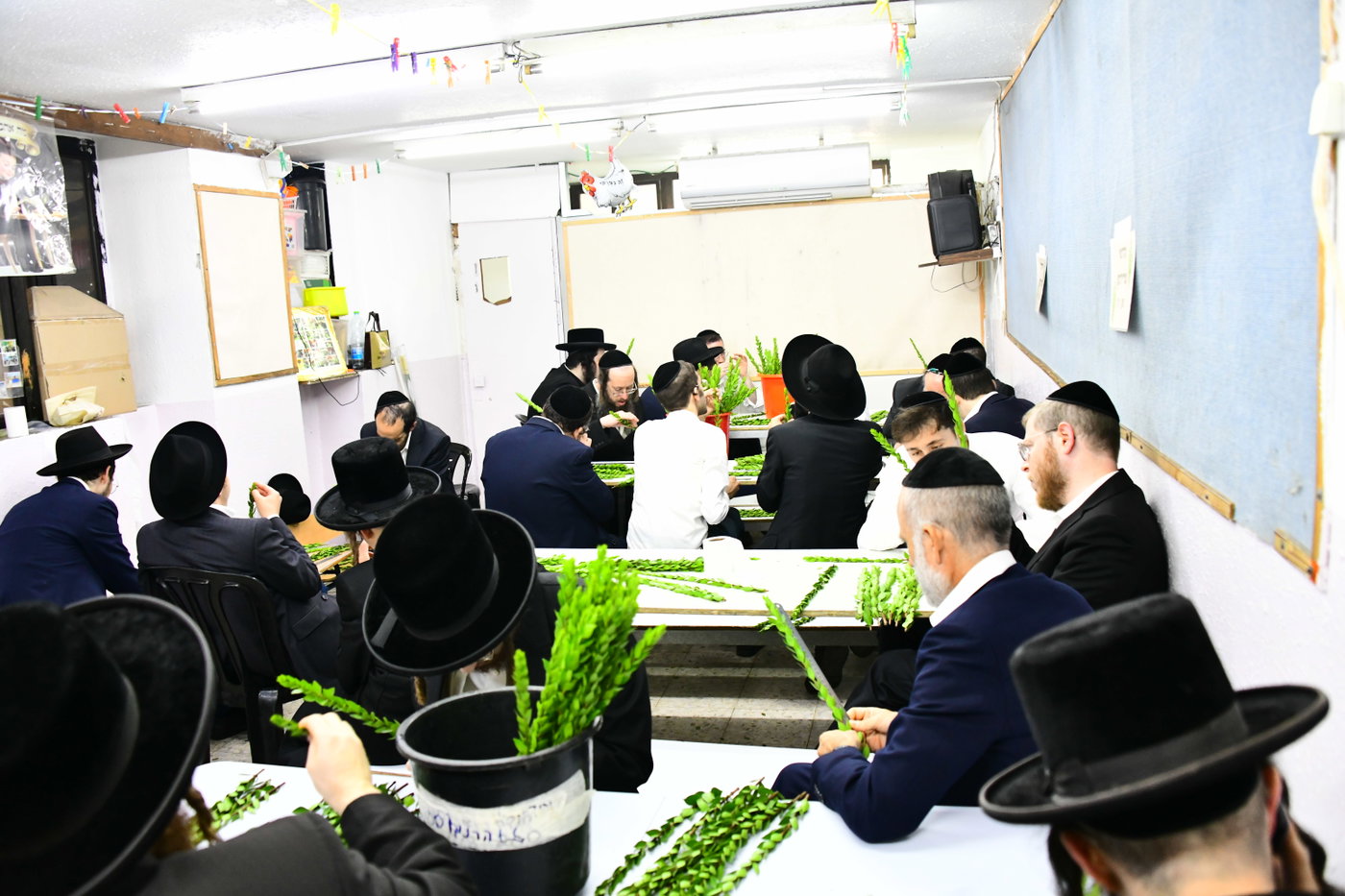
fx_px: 1046
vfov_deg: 46.4
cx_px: 672
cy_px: 448
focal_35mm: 28
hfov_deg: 65.5
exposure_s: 1/125
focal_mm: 28
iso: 3200
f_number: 5
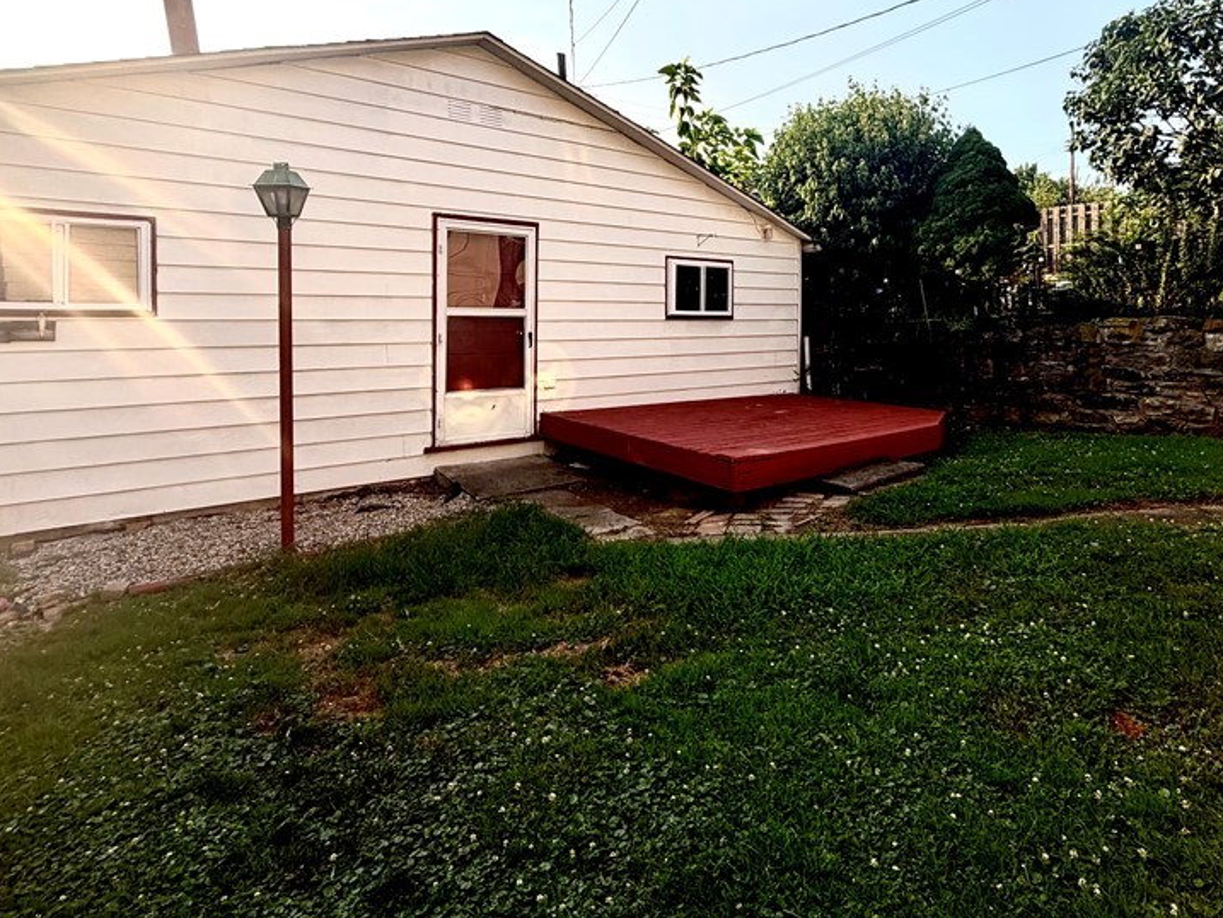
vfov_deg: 64.8
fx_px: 707
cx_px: 691
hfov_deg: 81.3
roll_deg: -0.1
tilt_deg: -1.5
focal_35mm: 20
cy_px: 331
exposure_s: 1/770
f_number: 2.2
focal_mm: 2.22
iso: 32
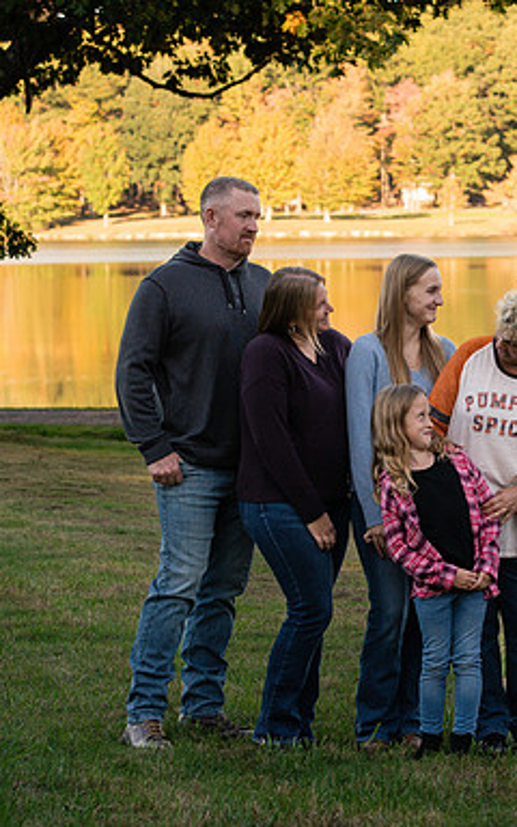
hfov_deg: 7.4
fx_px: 3990
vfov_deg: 11.8
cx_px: 517
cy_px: 484
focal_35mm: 177
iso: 320
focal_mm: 85
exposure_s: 1/320
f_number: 5.6
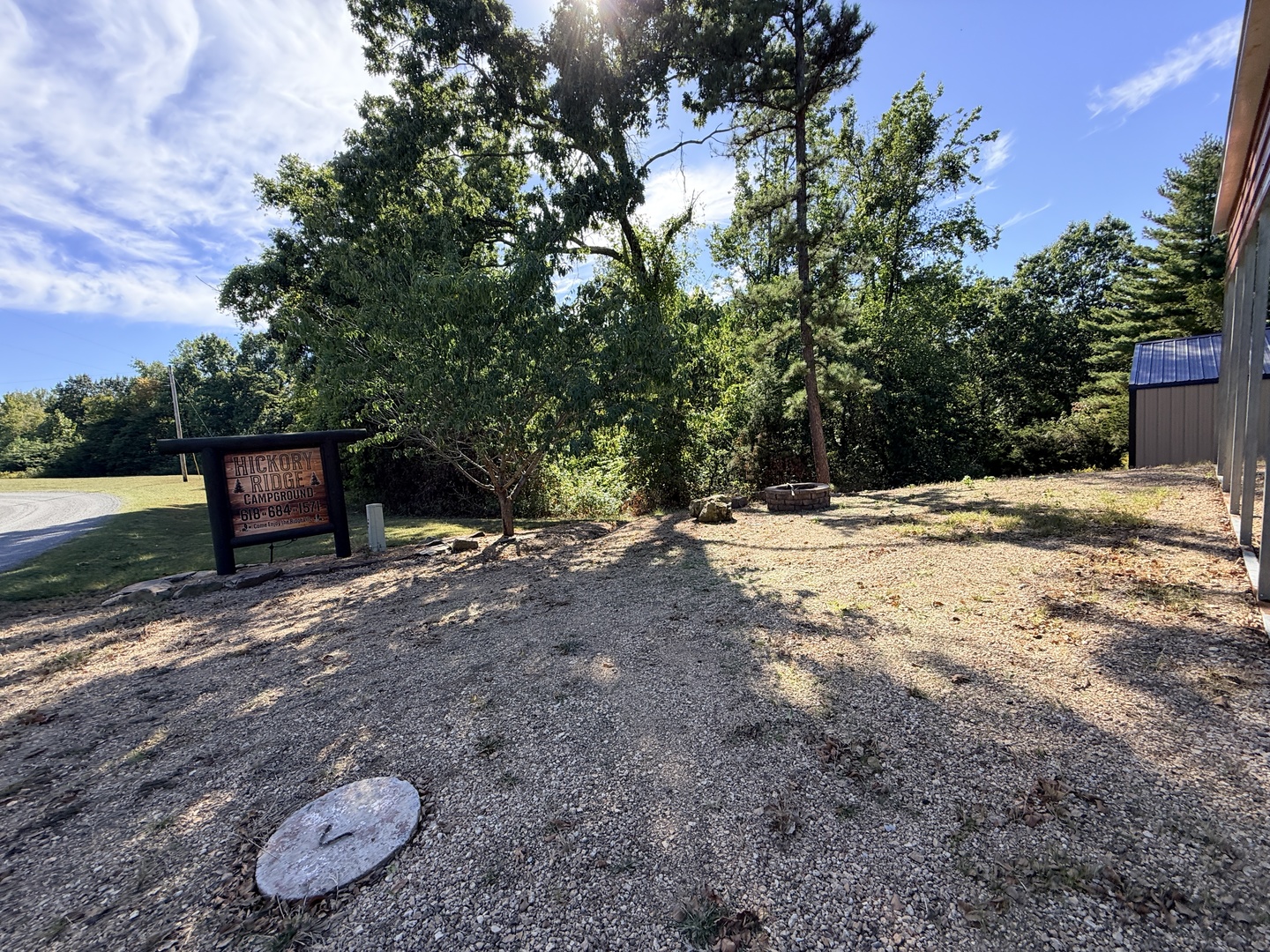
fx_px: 514
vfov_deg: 85.7
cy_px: 476
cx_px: 635
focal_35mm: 14
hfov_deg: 102.1
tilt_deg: -2.3
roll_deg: +3.6
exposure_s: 1/554
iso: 40
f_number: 2.2
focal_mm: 2.22
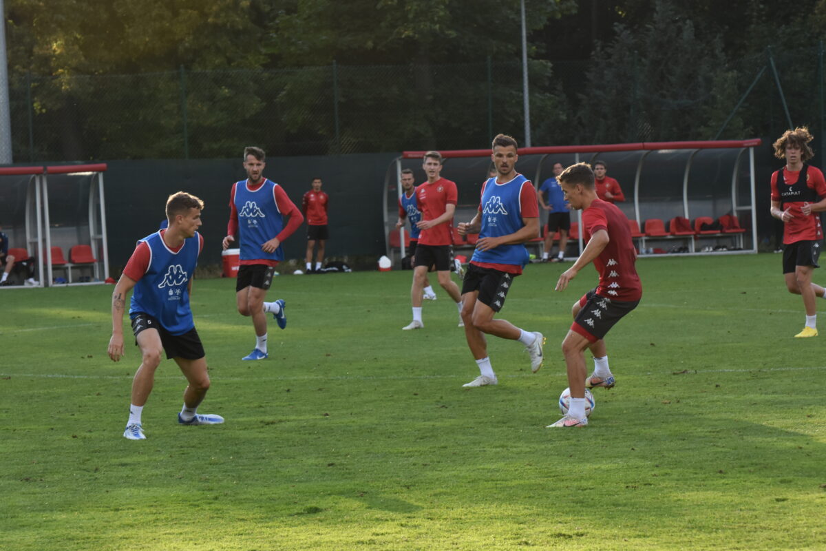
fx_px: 3510
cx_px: 413
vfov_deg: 9.0
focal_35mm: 153
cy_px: 276
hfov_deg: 13.4
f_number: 8
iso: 640
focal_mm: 102
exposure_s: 1/500
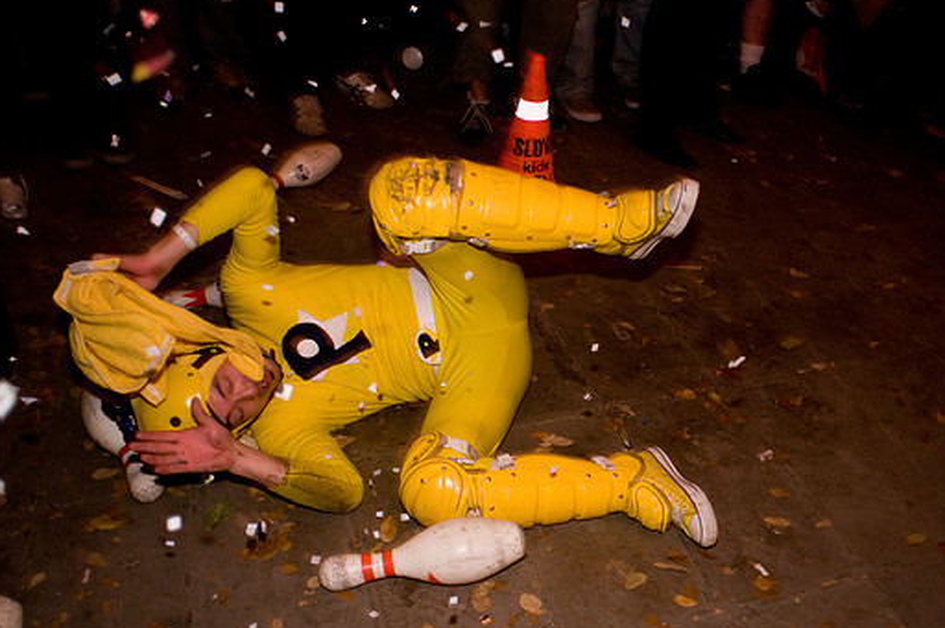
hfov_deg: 55.7
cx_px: 528
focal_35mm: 34
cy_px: 343
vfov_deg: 38.8
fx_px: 891
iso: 800
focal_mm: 20
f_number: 2.8
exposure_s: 1/40
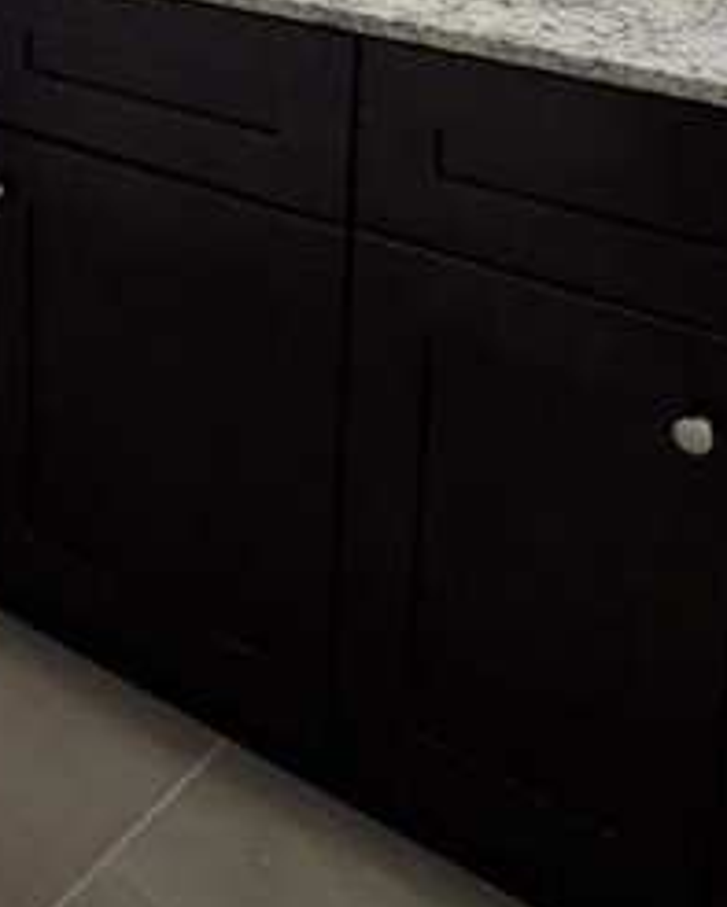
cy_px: -118
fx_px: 1478
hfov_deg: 25.2
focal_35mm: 55
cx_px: -114
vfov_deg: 30.2
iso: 80
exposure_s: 1/59
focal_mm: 1.8
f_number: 2.2
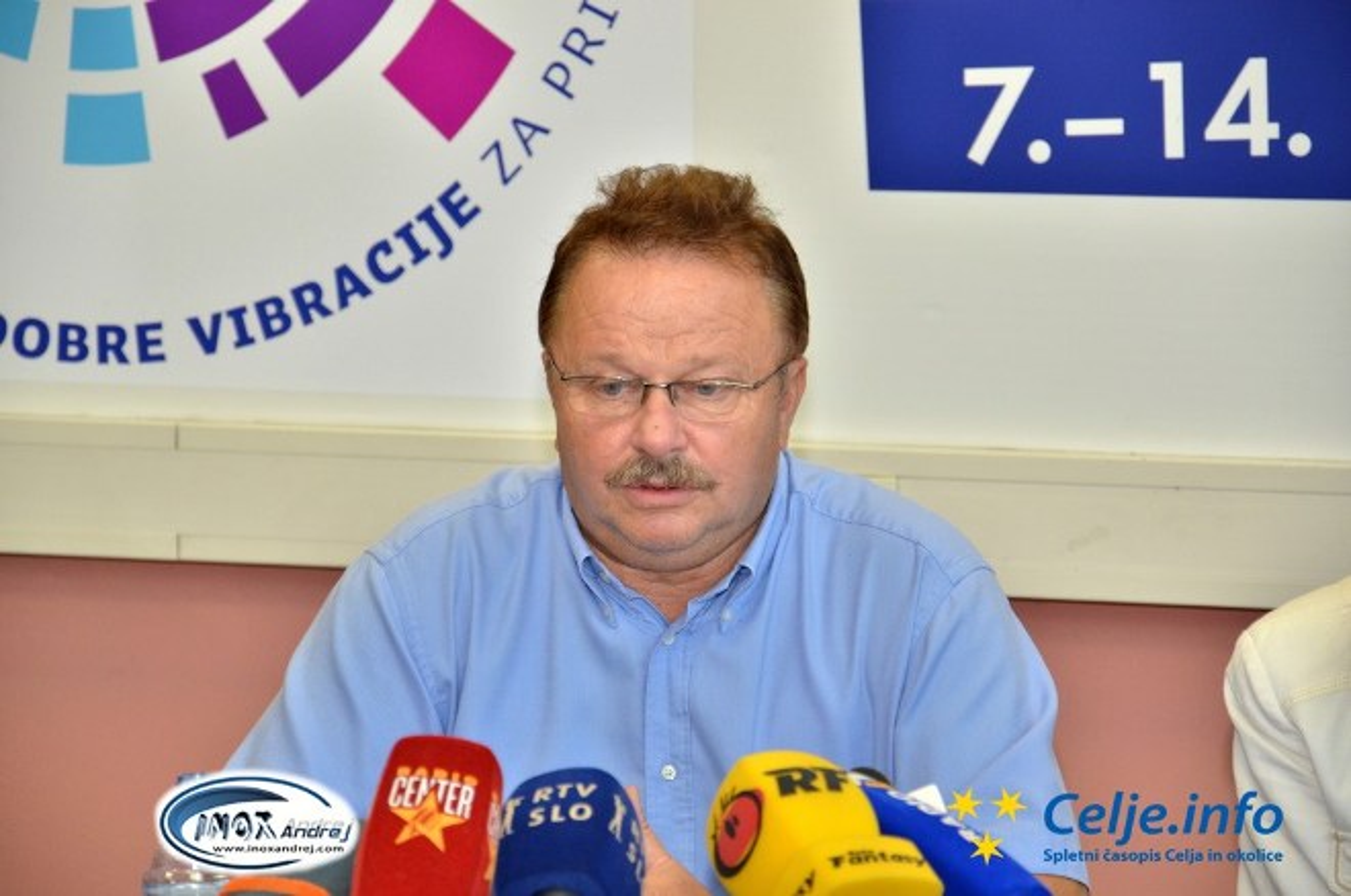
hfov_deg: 13.1
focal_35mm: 158
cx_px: 676
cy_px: 448
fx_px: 5902
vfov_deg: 8.7
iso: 560
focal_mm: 105
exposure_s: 1/60
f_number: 5.6
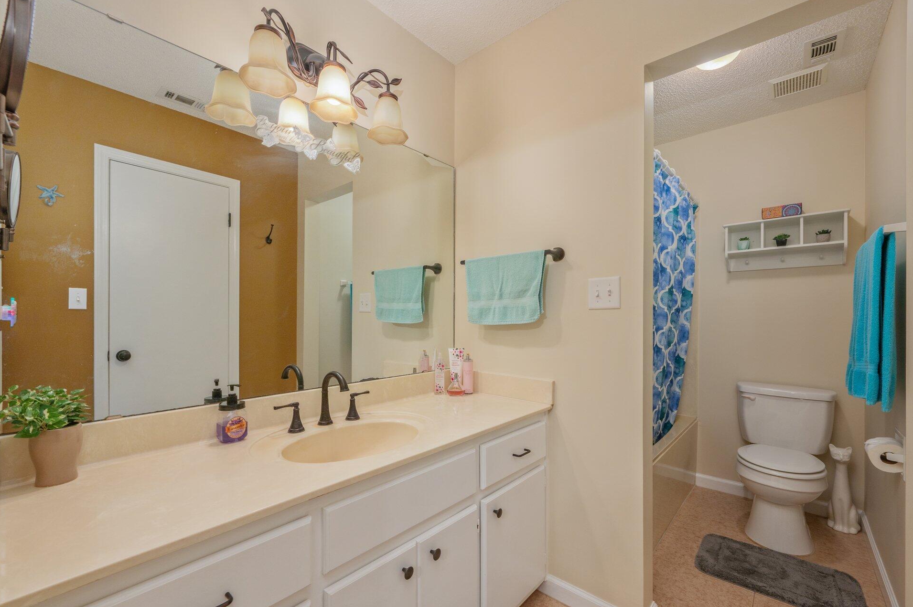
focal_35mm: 15
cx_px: 465
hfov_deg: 100.4
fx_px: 380
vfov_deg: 77.2
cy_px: 321
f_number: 9
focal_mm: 14
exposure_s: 1/40
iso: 250
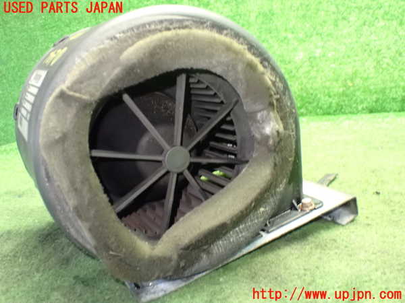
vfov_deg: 39.7
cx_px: 202
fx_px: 421
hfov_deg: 51.4
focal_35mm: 36
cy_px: 152
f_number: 2.5
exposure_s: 1/30
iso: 1600
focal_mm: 6.37
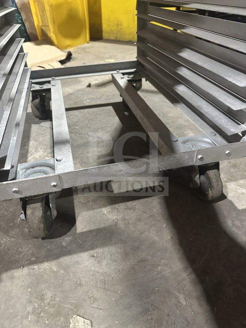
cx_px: 123
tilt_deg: -36.7
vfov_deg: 71.6
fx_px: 227
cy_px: 164
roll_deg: +0.4
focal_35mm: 24
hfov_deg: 56.8
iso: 1000
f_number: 1.78
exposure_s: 1/51
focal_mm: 6.86
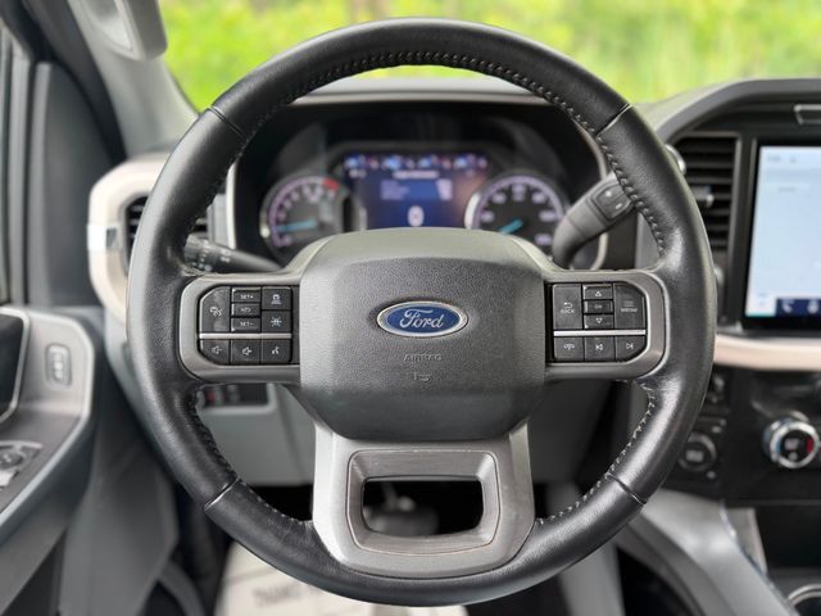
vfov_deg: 56.8
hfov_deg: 71.6
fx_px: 569
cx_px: 410
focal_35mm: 24
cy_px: 308
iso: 80
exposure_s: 1/145
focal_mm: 6.76
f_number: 1.78
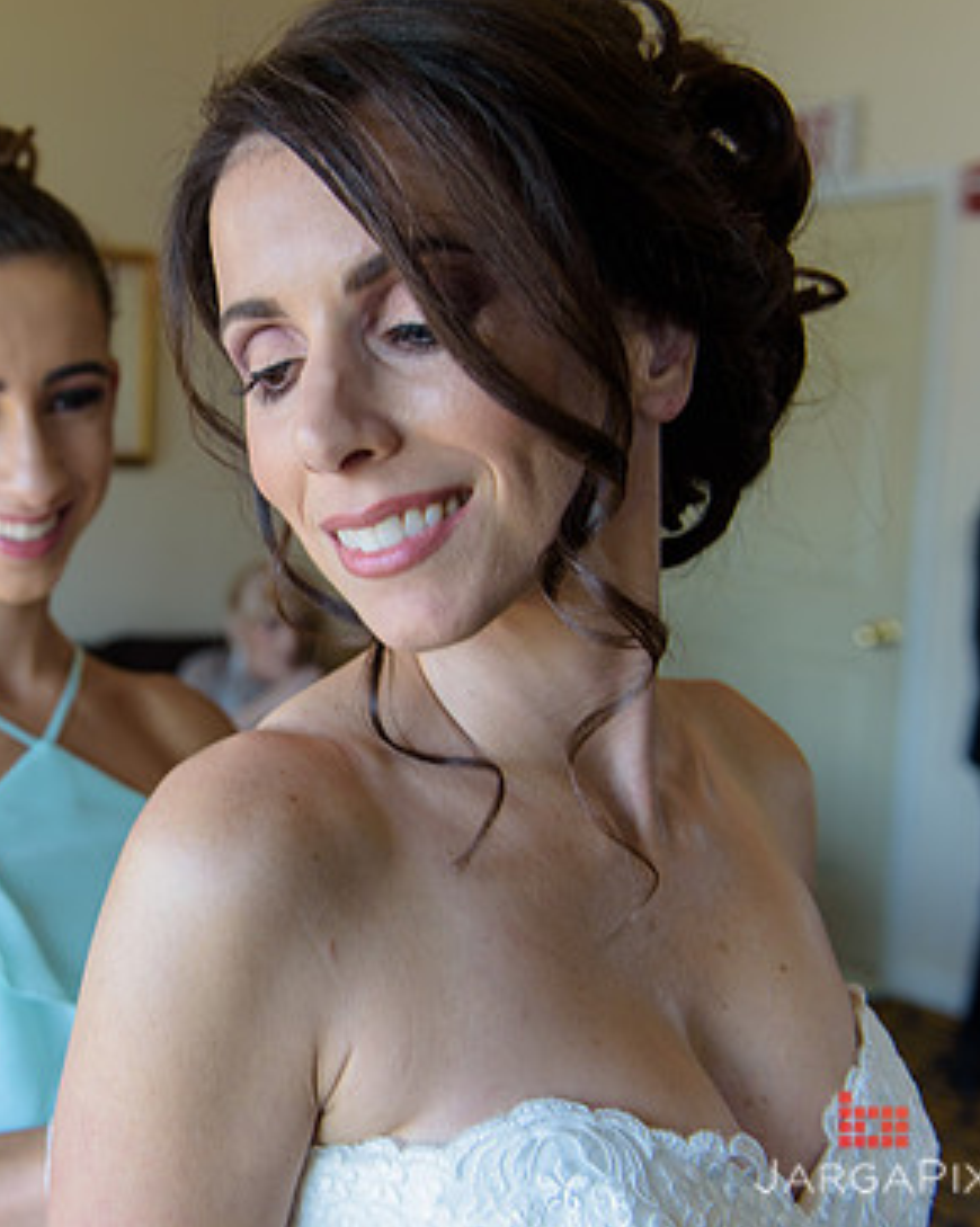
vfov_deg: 38.8
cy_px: 614
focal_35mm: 48
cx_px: 98
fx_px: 1742
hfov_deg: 30.1
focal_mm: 32
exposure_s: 1/125
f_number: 3.2
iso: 400
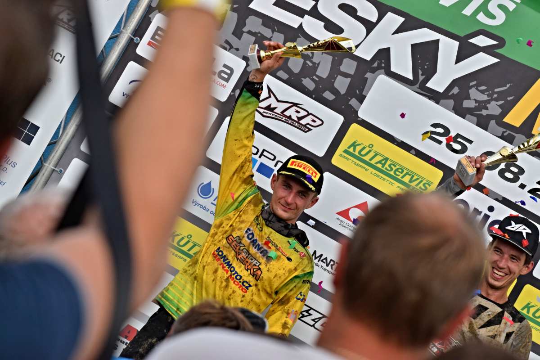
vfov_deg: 6.3
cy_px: 180
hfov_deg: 9.5
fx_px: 3262
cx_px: 270
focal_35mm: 218
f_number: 8
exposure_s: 1/1000
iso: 800
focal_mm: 145
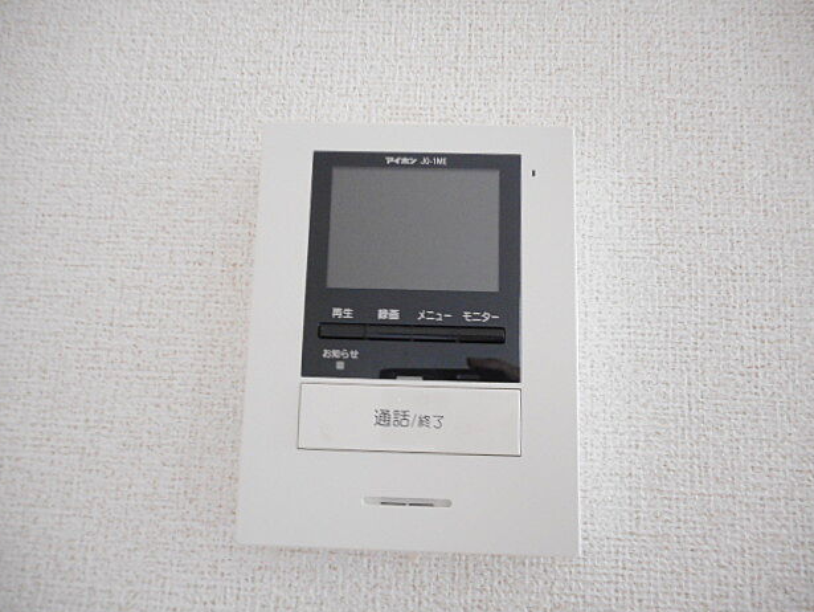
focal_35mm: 26
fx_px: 612
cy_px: 307
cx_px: 402
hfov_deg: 67.3
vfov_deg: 53.1
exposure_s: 1/30
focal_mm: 4.5
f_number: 3.7
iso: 400
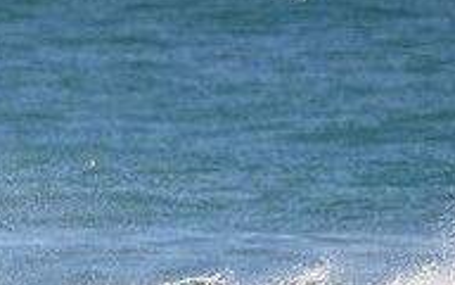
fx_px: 30591
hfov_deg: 0.9
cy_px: 443
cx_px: -9
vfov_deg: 0.5
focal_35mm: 2467
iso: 1000
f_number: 11
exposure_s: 1/2000
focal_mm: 800
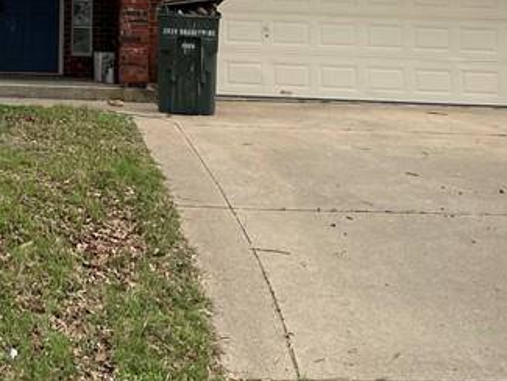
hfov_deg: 23.0
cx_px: 23
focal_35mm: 82
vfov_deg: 16.7
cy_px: -155
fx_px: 1201
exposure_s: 1/360
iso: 32
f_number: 1.6
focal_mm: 4.2
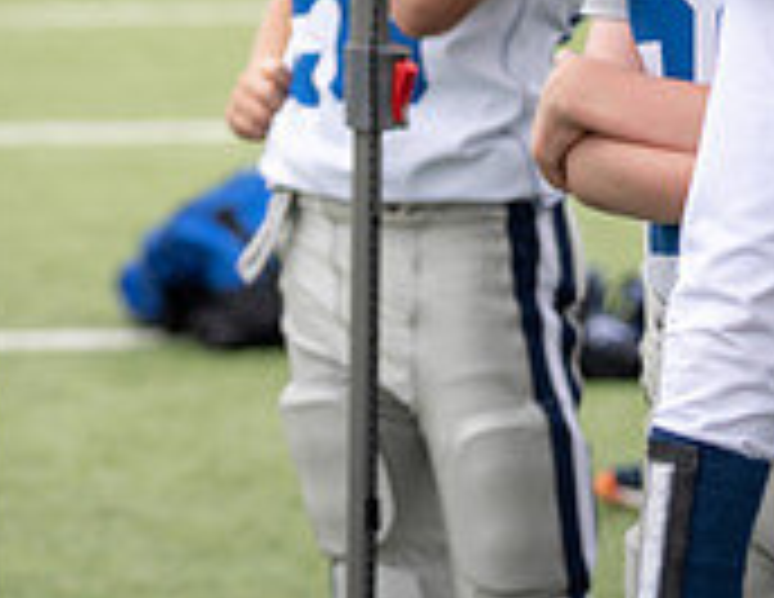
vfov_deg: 5.3
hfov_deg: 6.9
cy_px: -458
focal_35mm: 281
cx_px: -348
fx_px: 6354
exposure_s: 1/320
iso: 100
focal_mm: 70
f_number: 2.8
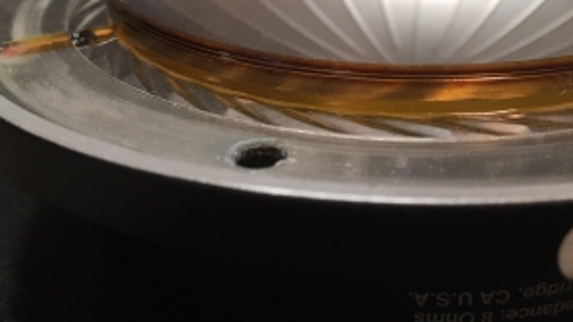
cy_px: 144
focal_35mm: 49
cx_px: 368
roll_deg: +11.4
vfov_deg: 24.4
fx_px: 744
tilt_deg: -31.2
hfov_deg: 41.7
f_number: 2.2
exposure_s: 1/33
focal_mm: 4.15
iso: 50
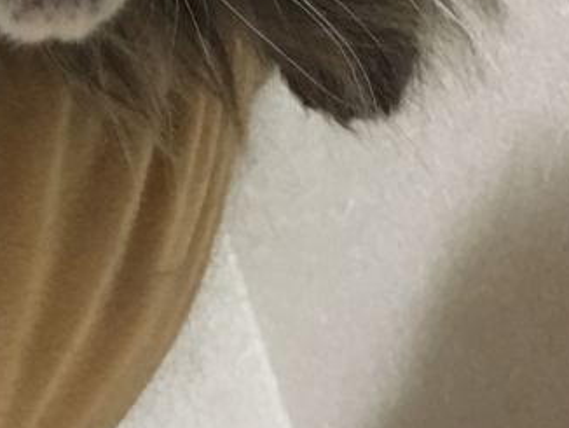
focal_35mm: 91
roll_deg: +9.0
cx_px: -189
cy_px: 0
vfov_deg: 15.9
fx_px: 1497
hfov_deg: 19.7
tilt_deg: +33.3
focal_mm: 4.15
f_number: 2.2
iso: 250
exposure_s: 1/15
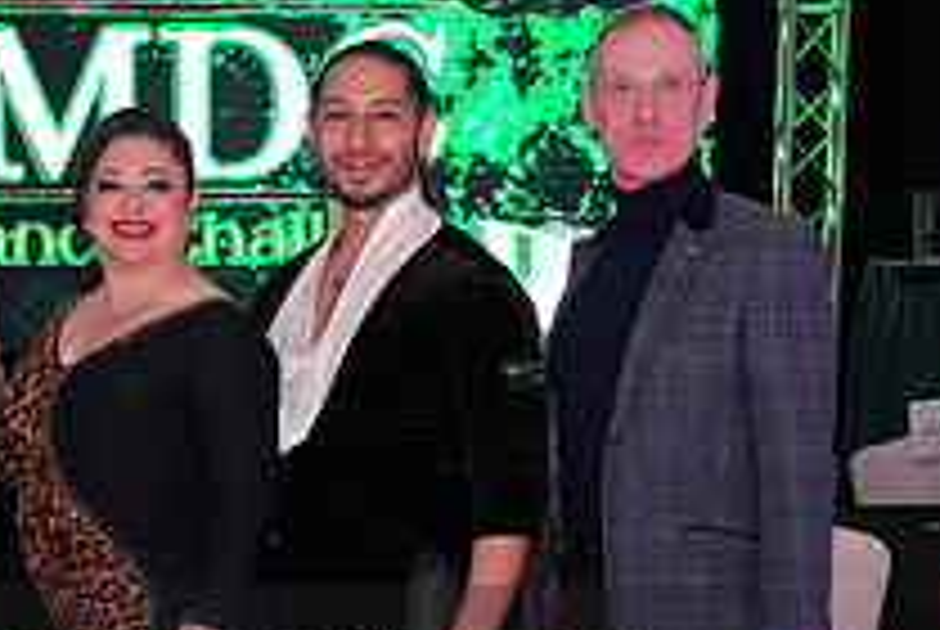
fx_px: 2536
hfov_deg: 20.8
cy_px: 704
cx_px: 229
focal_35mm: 97
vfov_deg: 13.8
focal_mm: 35
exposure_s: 1/250
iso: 2000
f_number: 5.6
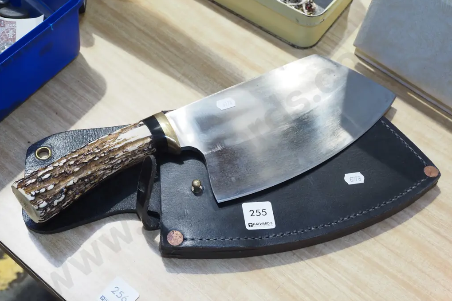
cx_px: 225
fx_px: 577
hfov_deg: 42.8
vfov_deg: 29.2
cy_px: 156
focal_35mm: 46
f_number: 5.6
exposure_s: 1/60
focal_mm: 22
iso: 1000
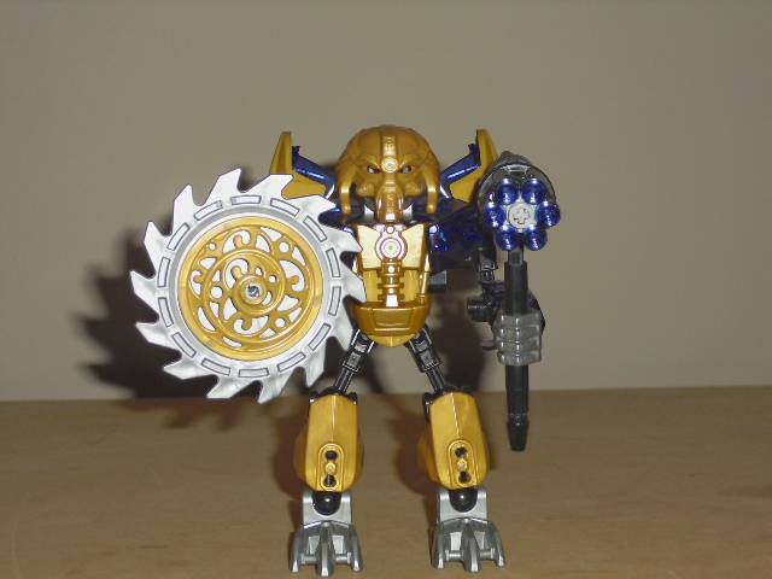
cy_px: 290
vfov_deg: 16.8
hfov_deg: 22.3
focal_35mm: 88
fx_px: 1963
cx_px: 386
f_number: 5.1
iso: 200
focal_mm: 15.7
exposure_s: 1/60
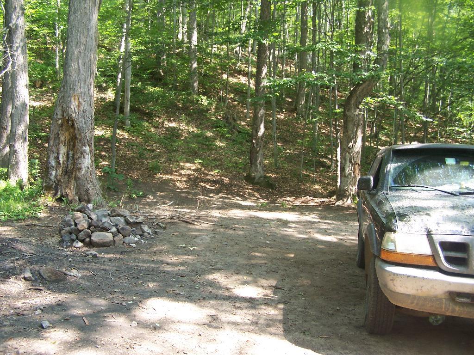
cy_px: 178
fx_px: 520
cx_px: 237
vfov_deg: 37.7
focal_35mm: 38
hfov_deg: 49.0
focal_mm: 6.3
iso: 100
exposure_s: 1/60
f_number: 2.8
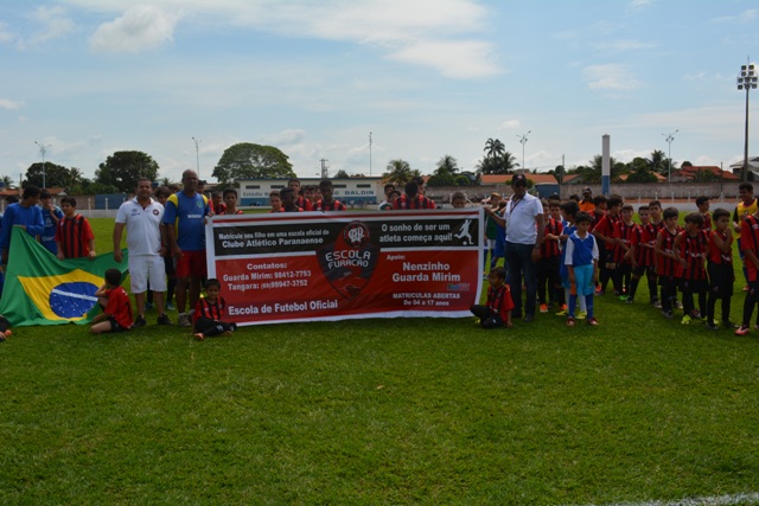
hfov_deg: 57.2
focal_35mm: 33
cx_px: 380
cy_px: 253
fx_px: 696
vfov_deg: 40.0
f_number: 11
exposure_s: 1/200
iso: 100
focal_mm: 22
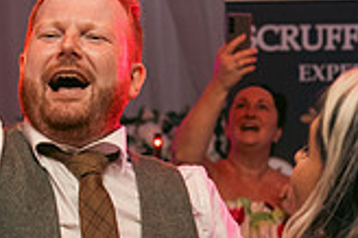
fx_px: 1510
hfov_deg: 13.5
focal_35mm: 152
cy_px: 270
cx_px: 255
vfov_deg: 8.9
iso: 2500
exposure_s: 1/160
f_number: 3.5
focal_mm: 43
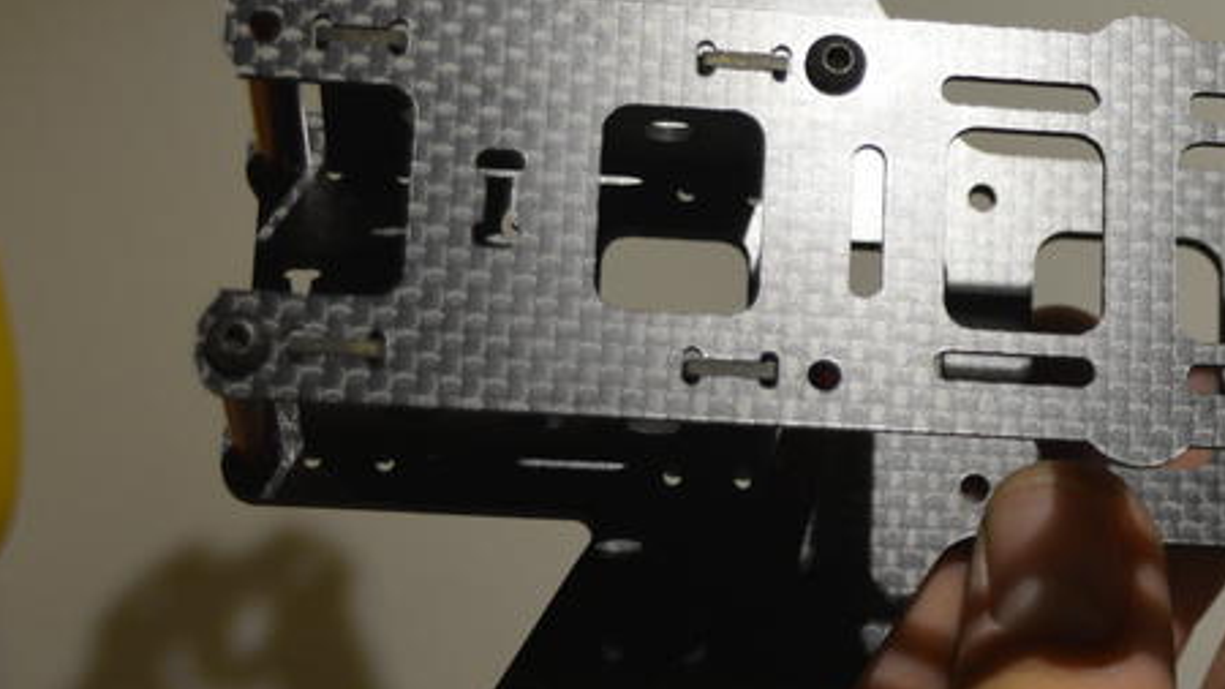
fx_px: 3968
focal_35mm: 122
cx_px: 1309
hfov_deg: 17.0
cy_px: 274
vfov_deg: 9.9
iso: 400
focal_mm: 35
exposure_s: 1/100
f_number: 5
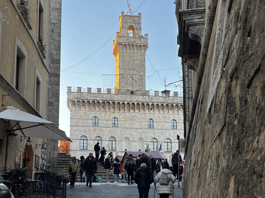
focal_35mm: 26
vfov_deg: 53.0
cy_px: 99
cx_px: 132
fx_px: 199
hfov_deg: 67.3
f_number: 1.6
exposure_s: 1/121
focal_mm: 5.1
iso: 50
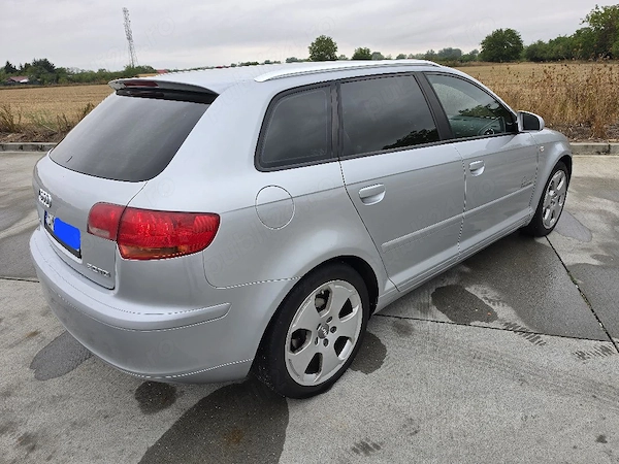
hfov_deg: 73.9
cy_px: 232
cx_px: 310
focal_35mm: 23
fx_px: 411
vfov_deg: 58.9
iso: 20
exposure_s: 1/370
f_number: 1.4
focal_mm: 6.5
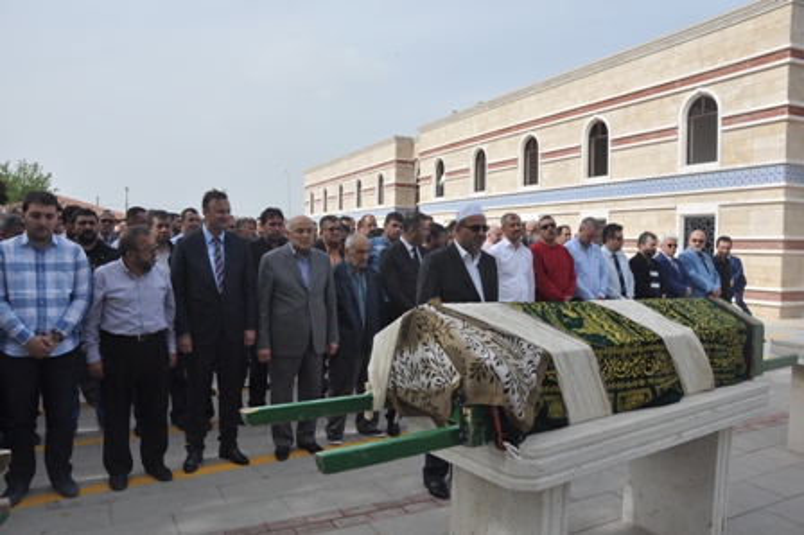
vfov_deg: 47.9
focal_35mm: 27
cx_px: 402
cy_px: 268
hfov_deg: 67.4
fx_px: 603
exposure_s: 1/250
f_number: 8
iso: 200
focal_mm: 18
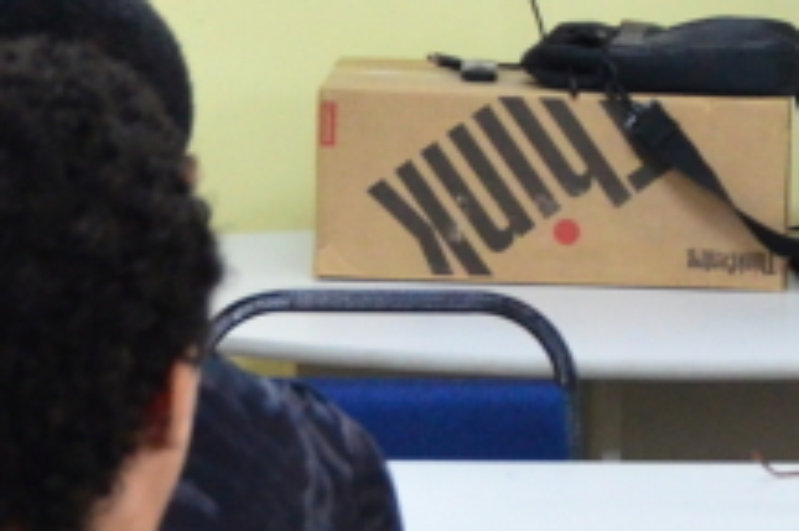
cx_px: 1078
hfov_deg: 7.1
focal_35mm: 287
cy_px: 223
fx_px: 6365
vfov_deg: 4.8
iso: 2000
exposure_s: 1/80
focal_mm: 40
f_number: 5.6
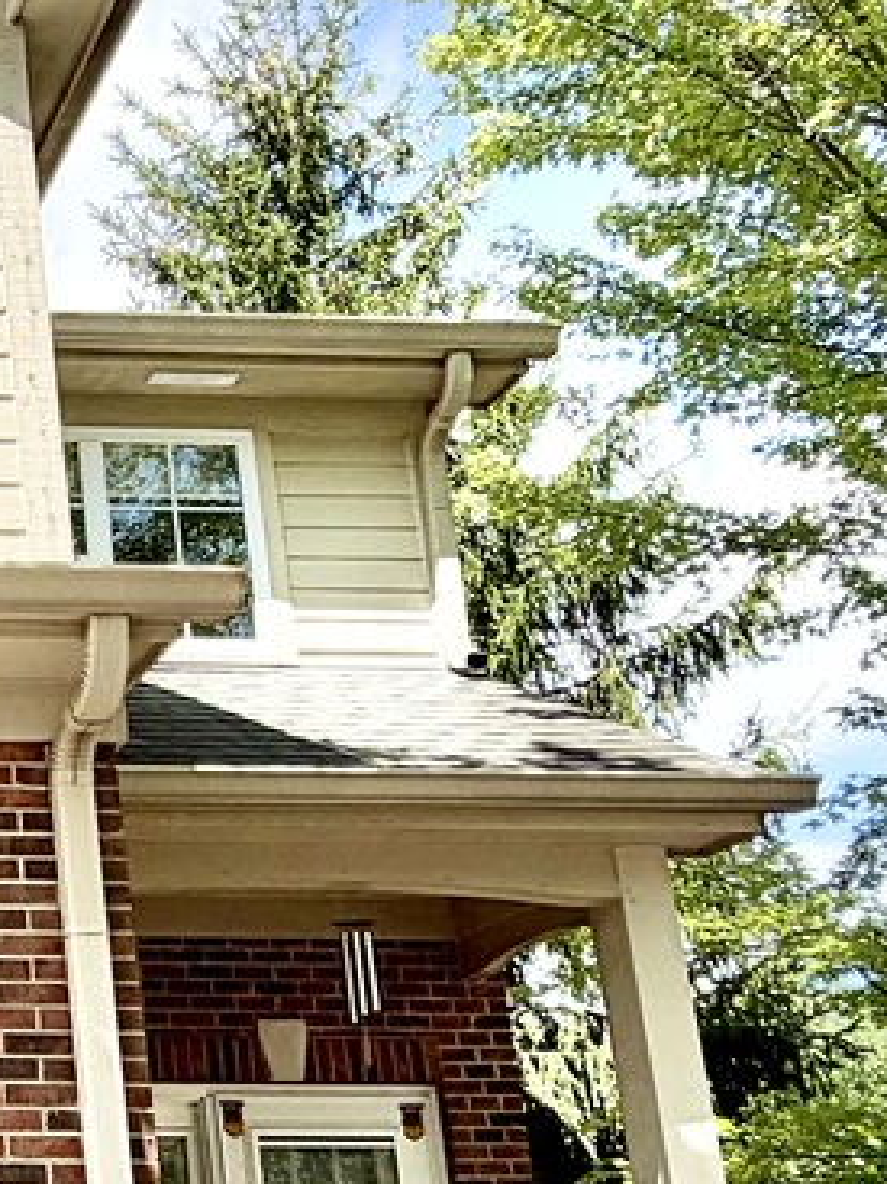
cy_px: 861
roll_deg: +0.0
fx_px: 1880
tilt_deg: +16.1
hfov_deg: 21.5
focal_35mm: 55
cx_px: -500
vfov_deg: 34.3
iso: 20
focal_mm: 2.22
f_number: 2.2
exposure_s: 1/770
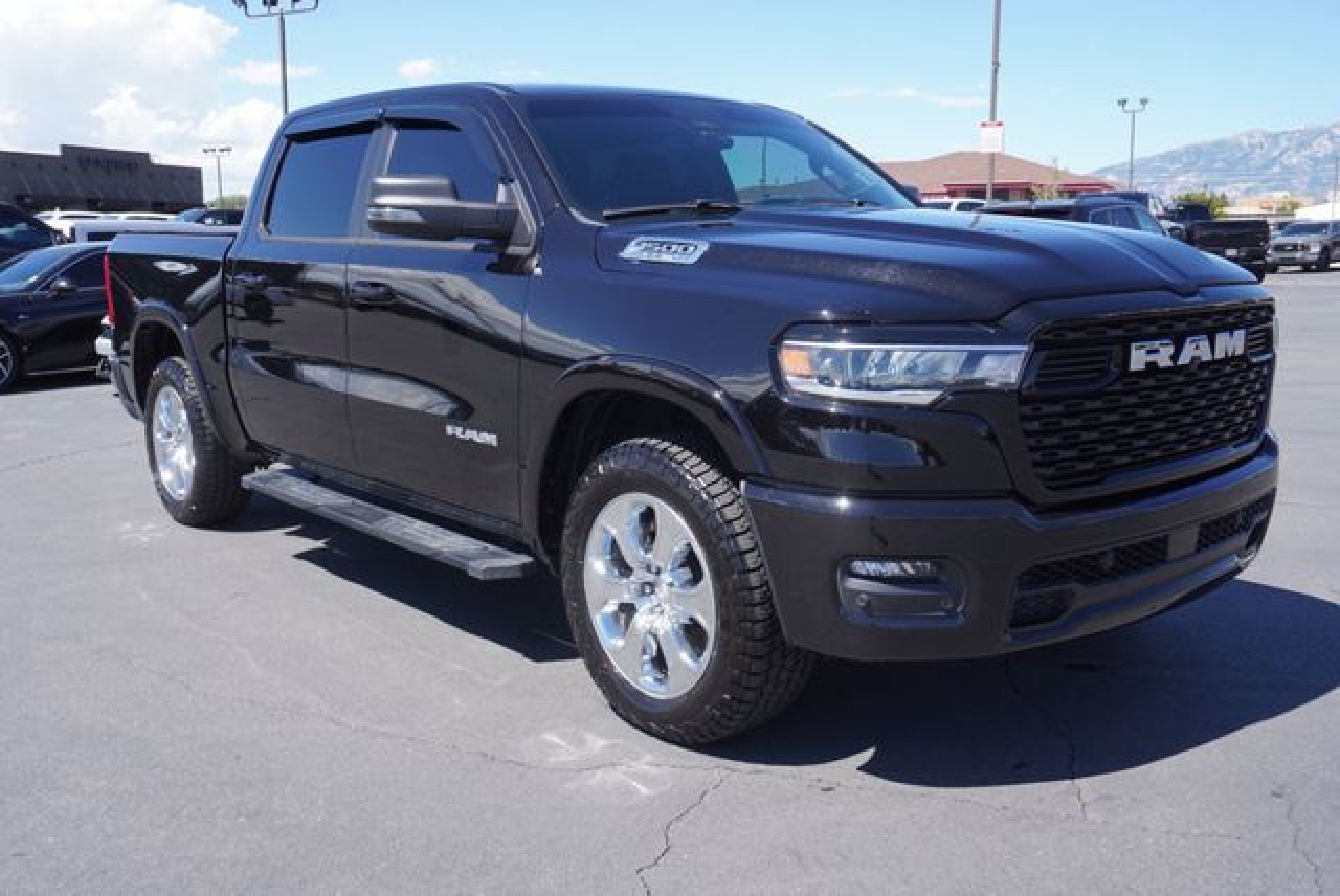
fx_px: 1229
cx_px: 670
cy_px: 448
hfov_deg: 57.2
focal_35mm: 33
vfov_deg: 40.0
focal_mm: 22
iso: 100
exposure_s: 1/160
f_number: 6.3
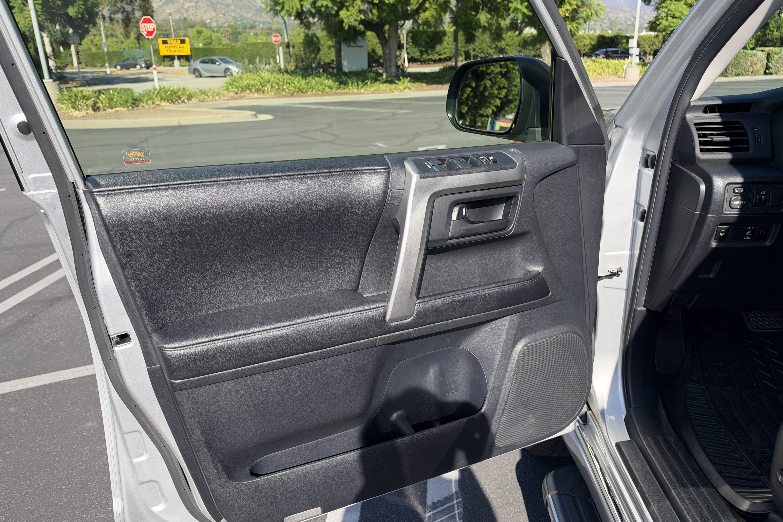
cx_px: 391
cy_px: 245
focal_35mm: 25
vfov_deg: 51.3
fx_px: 544
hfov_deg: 71.5
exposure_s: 1/1715
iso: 80
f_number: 1.8
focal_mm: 6.93
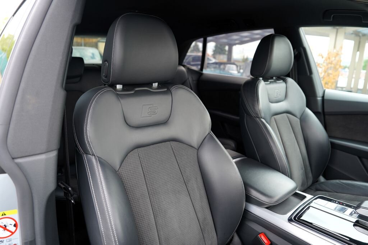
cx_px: 184
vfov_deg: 53.1
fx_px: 245
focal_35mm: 24
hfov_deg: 73.7
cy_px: 122
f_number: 4
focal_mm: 24
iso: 100
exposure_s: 1/50
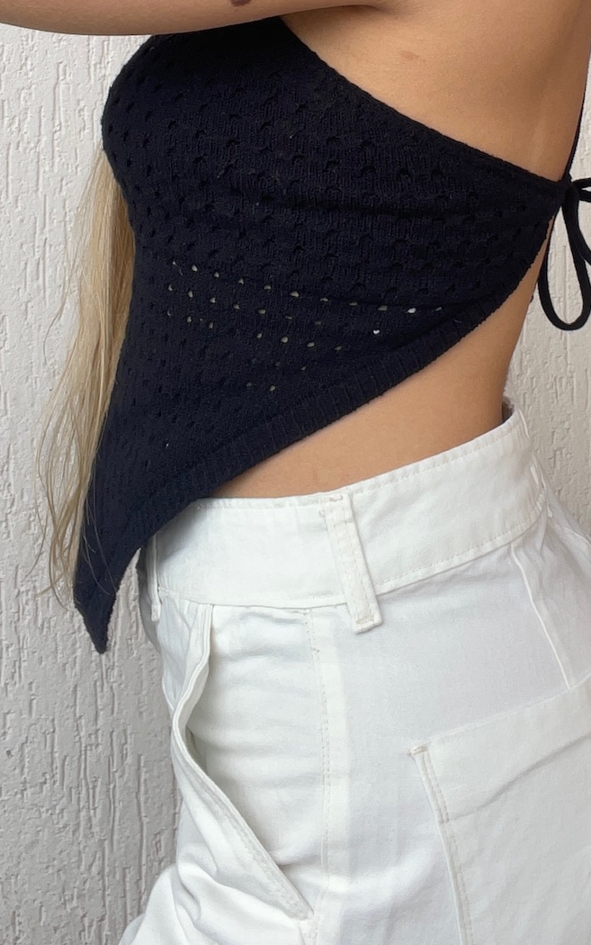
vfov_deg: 30.9
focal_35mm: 62
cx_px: 386
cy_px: 27
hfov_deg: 20.9
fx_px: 1596
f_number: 2.2
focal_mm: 2.71
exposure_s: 1/129
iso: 25
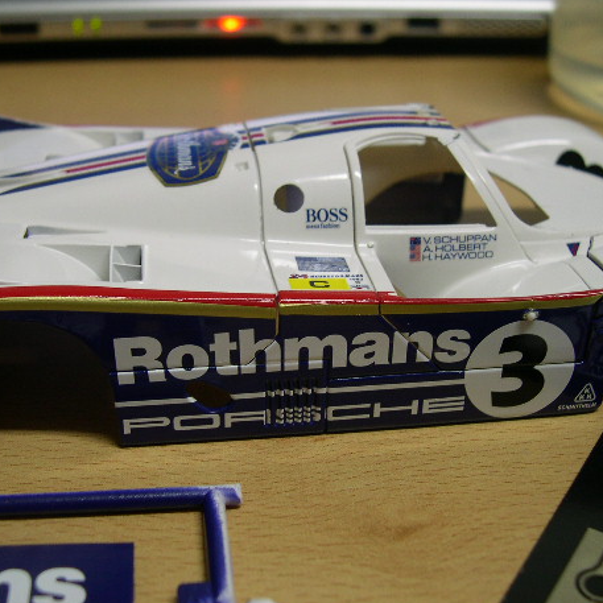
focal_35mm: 47
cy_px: 314
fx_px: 926
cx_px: 247
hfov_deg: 36.0
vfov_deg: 36.1
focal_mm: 8
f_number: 2.8
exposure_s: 1/12.6
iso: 100
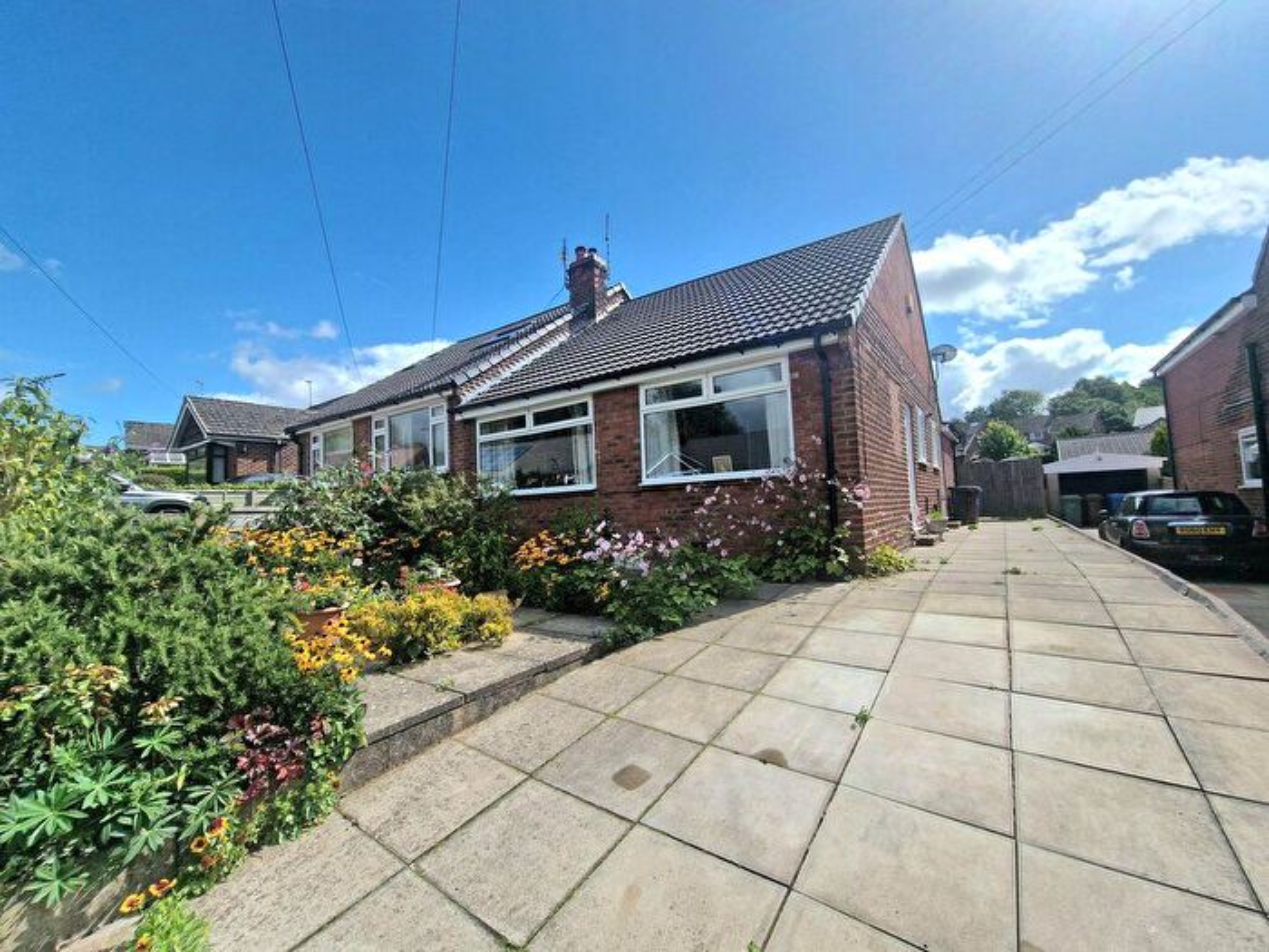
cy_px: 476
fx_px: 477
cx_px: 634
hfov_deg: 106.2
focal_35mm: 13
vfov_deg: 89.9
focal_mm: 2.2
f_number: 2.2
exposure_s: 1/5000
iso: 50
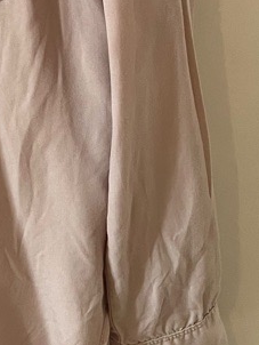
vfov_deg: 21.5
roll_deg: +4.9
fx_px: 857
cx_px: -164
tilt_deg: -16.3
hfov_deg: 15.4
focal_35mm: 86
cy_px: -37
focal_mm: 5.1
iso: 160
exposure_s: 1/50
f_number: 1.6
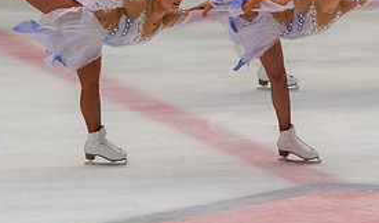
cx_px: 298
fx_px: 5296
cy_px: 30
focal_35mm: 521
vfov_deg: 2.4
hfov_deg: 4.1
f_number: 3.5
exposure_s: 1/400
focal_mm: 116
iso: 500
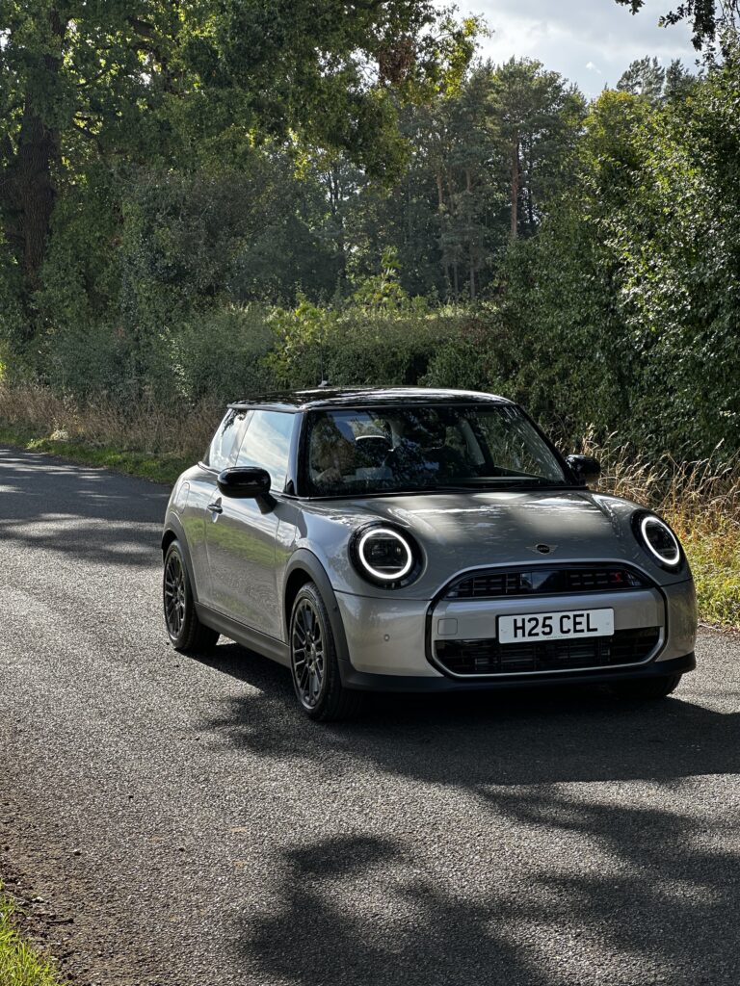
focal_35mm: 77
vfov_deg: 25.3
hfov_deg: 19.1
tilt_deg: -5.6
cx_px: 370
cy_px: 493
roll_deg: +1.3
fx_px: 2195
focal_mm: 9
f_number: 2.8
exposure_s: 1/206
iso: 32
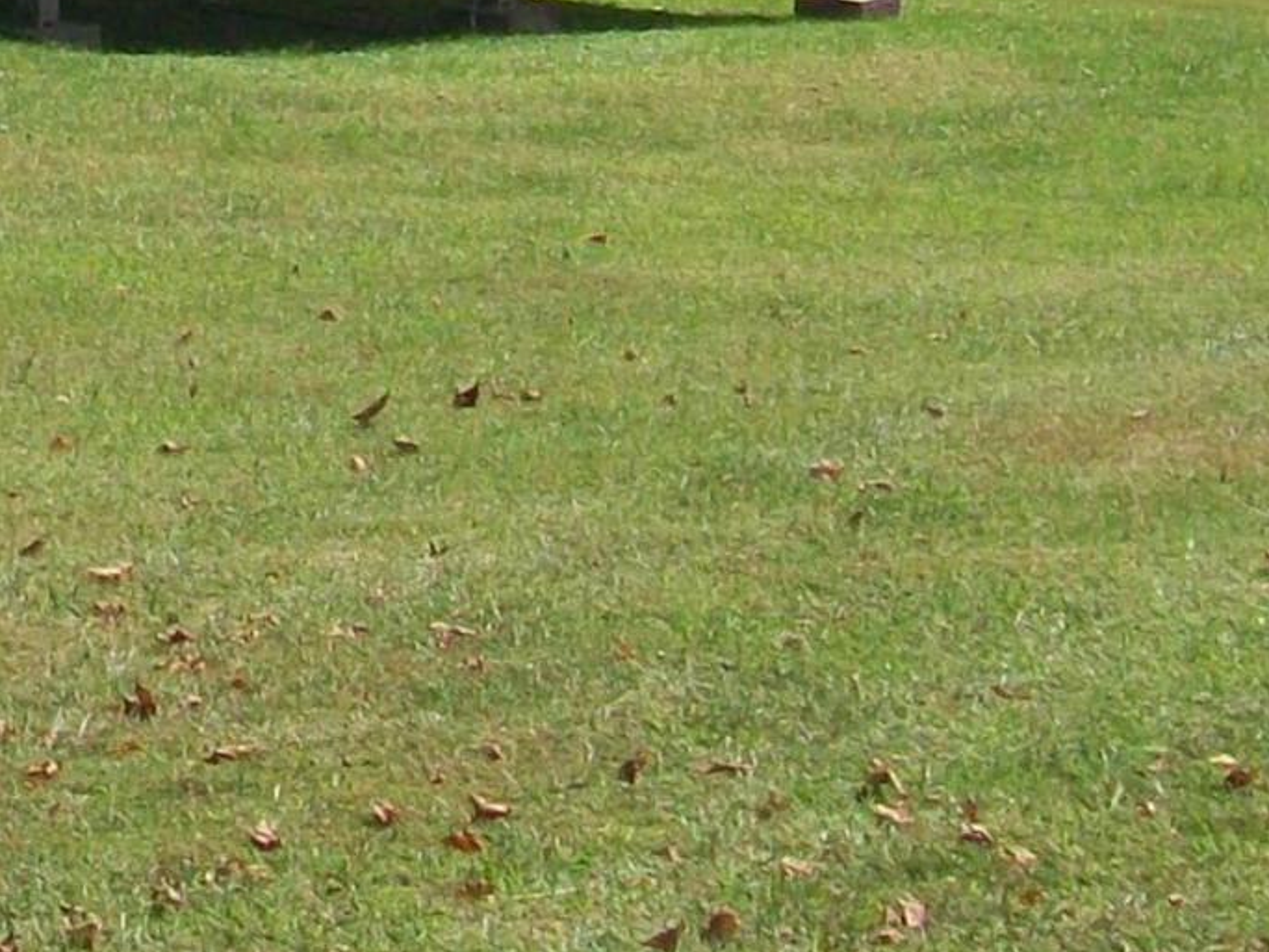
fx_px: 5792
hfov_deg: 11.8
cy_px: -843
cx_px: -751
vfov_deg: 8.9
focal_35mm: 158
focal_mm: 6
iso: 64
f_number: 4.8
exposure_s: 1/400
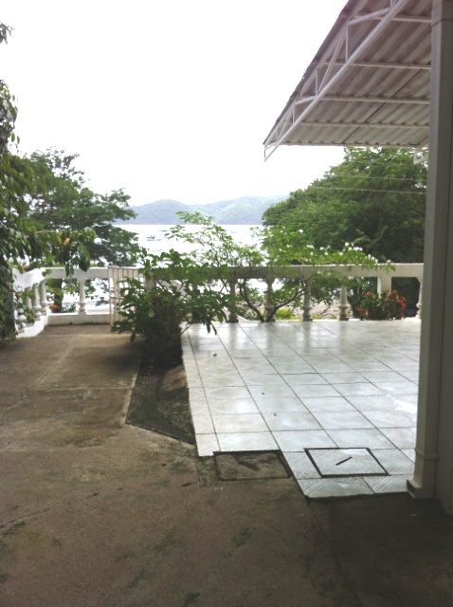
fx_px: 612
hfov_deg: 40.6
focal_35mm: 35
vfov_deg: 52.7
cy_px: 304
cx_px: 226
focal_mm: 3.85
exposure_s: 1/815
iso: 80
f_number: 2.8
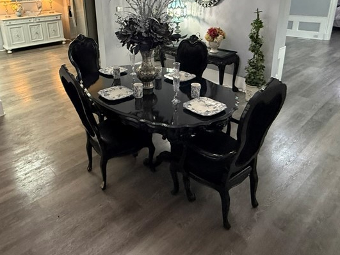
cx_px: 143
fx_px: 265
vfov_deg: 49.9
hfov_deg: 64.9
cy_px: 74
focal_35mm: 27
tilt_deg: -17.3
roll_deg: +1.0
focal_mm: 2.22
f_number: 2.2
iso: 500
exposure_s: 1/60
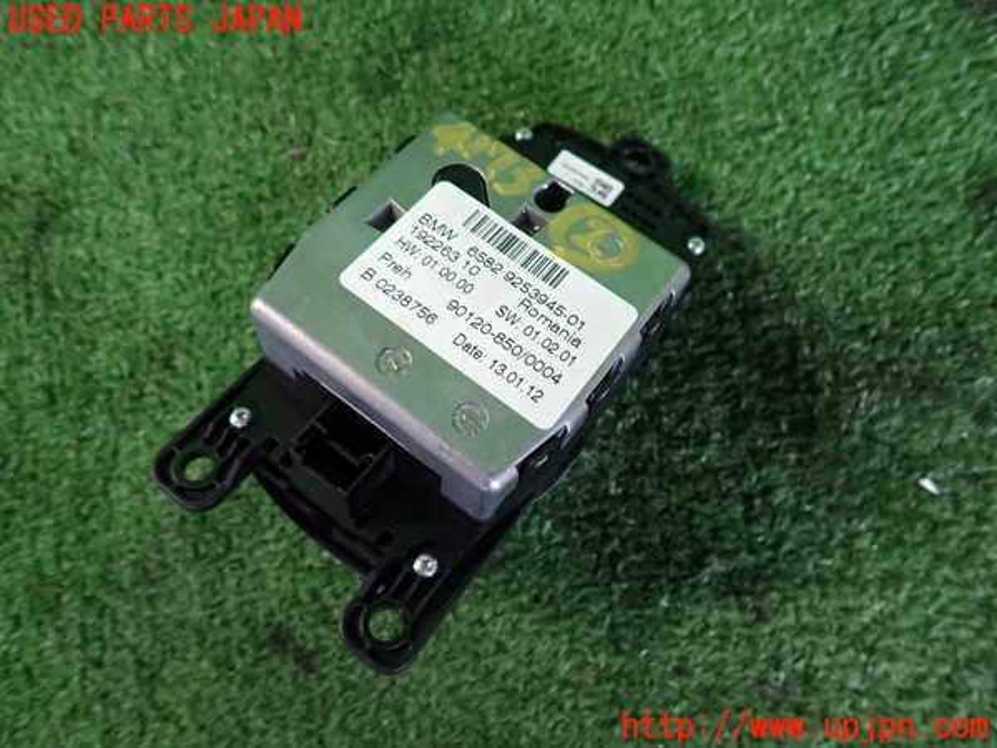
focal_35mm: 25
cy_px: 374
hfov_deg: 69.4
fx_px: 720
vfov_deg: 54.9
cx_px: 498
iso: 200
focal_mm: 4.5
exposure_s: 1/30
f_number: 2
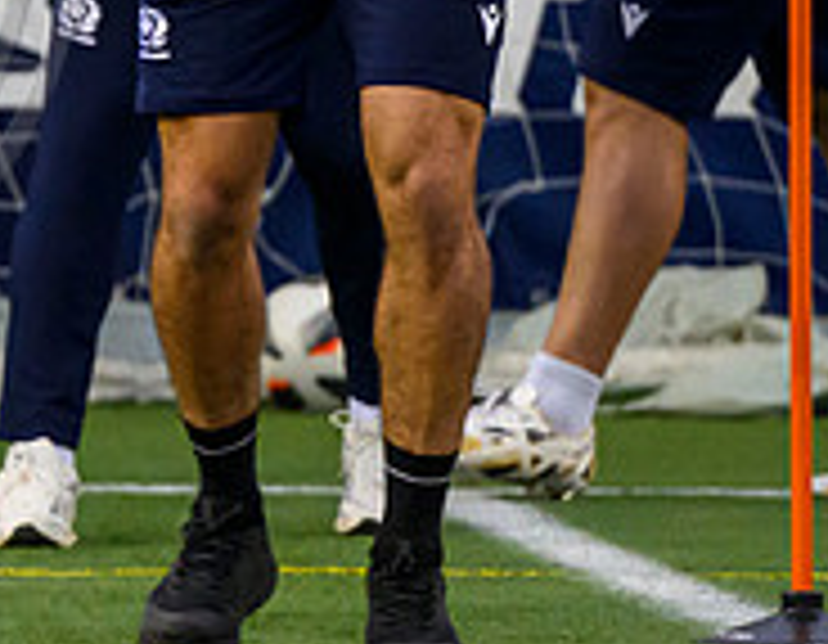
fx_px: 25471
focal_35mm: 1051
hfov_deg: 1.9
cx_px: -42
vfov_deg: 1.4
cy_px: -75
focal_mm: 200
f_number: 2.8
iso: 3200
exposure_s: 1/500
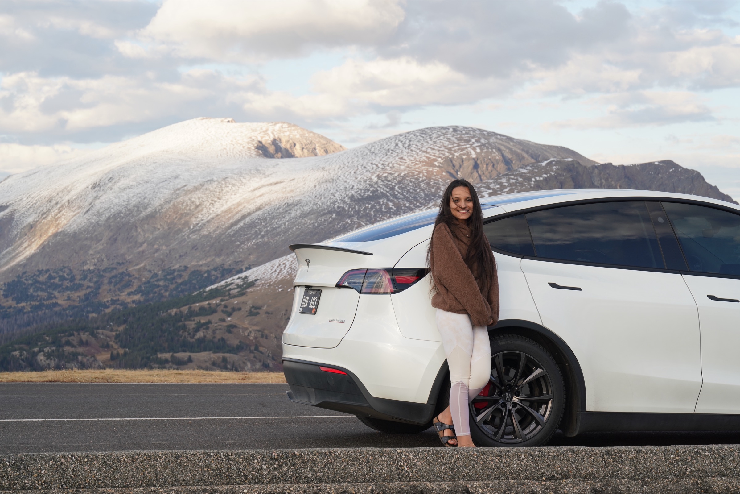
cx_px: 370
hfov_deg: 22.1
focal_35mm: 92
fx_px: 1891
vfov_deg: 14.9
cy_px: 247
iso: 200
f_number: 10
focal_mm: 92
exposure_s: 1/100
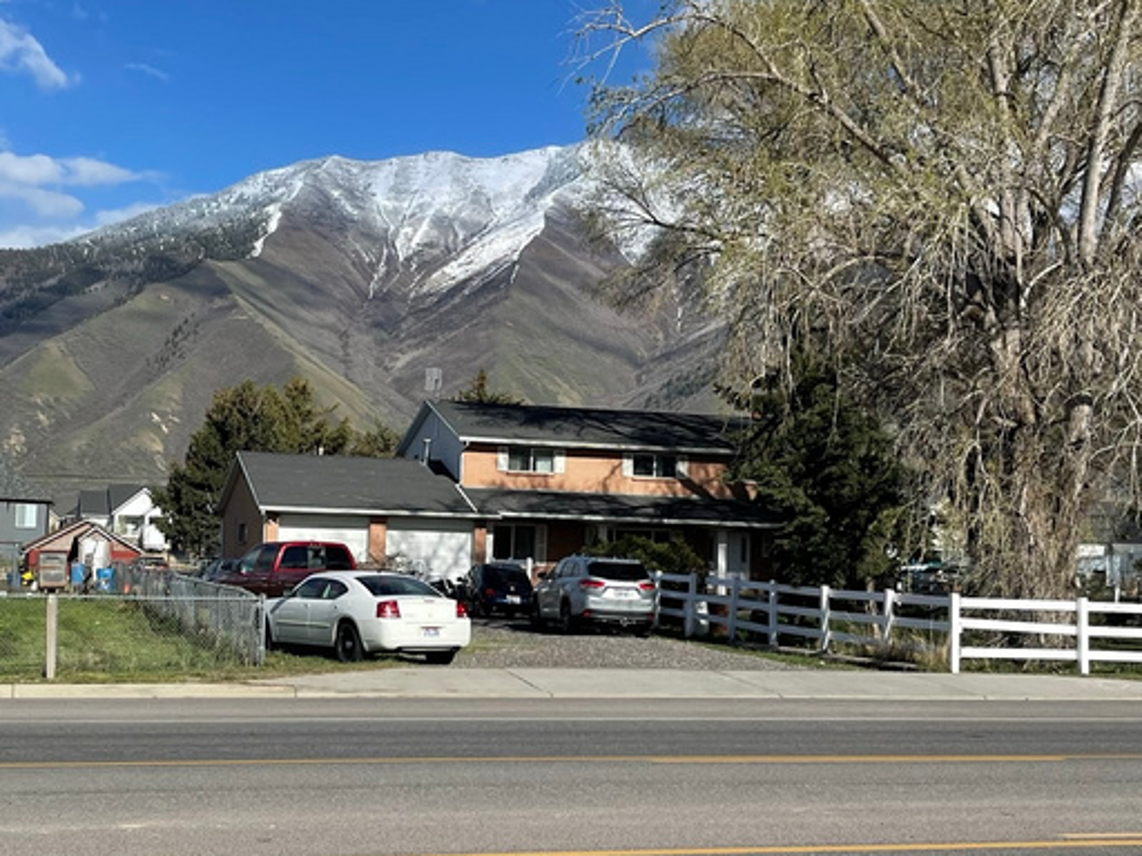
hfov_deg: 36.7
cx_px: 482
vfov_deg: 28.0
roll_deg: -1.7
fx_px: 1716
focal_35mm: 52
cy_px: 444
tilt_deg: +2.1
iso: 32
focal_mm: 5.1
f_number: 1.6
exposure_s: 1/5128
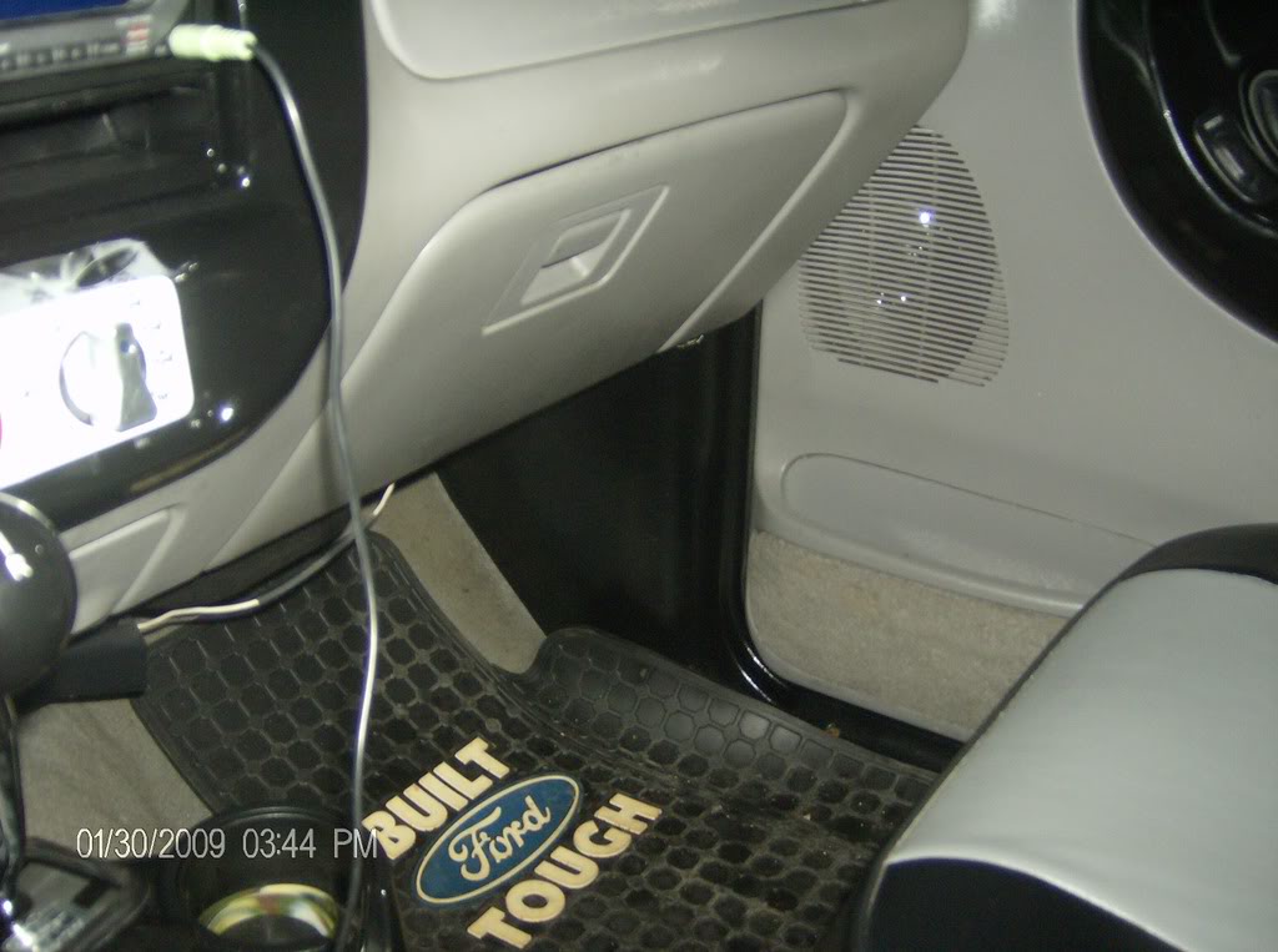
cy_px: 476
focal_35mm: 38
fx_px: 1400
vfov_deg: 37.6
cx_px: 639
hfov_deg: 49.1
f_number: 2.9
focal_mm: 6.4
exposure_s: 1/66.6
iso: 200
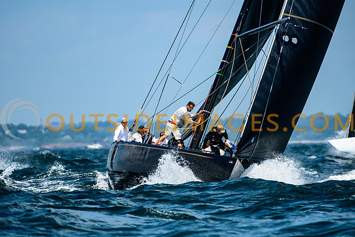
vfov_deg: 2.3
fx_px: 5929
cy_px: 118
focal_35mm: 601
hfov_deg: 3.4
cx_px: 178
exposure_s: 1/2500
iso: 400
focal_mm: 400
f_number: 5.6
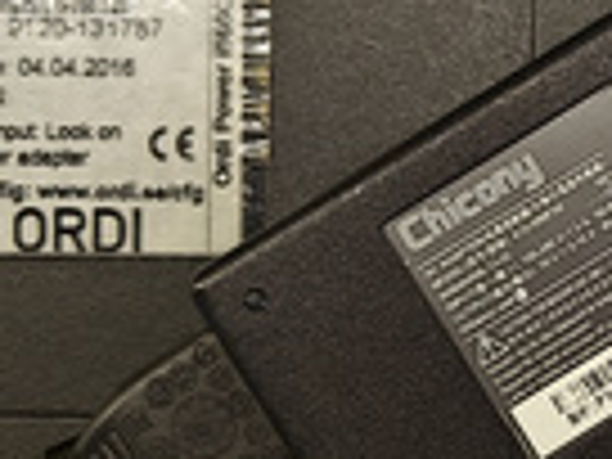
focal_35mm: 106
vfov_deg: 13.9
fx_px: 1874
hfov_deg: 17.3
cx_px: 828
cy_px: 144
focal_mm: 5.59
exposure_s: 1/66
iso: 125
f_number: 1.8
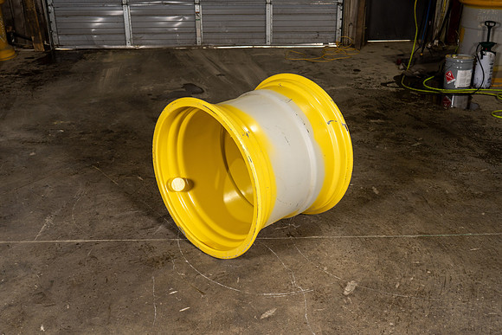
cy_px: 168
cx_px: 251
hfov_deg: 50.7
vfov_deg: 35.1
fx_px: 530
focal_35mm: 38
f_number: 5.6
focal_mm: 38
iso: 500
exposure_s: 1/100
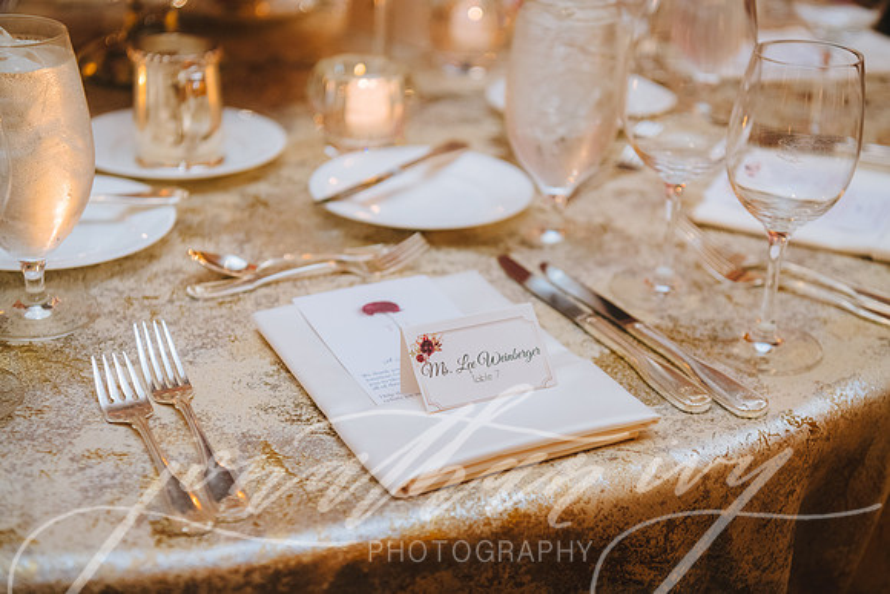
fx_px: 1286
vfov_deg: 26.0
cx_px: 445
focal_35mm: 52
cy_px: 297
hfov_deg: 38.2
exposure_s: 1/60
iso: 2000
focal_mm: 52
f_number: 3.5
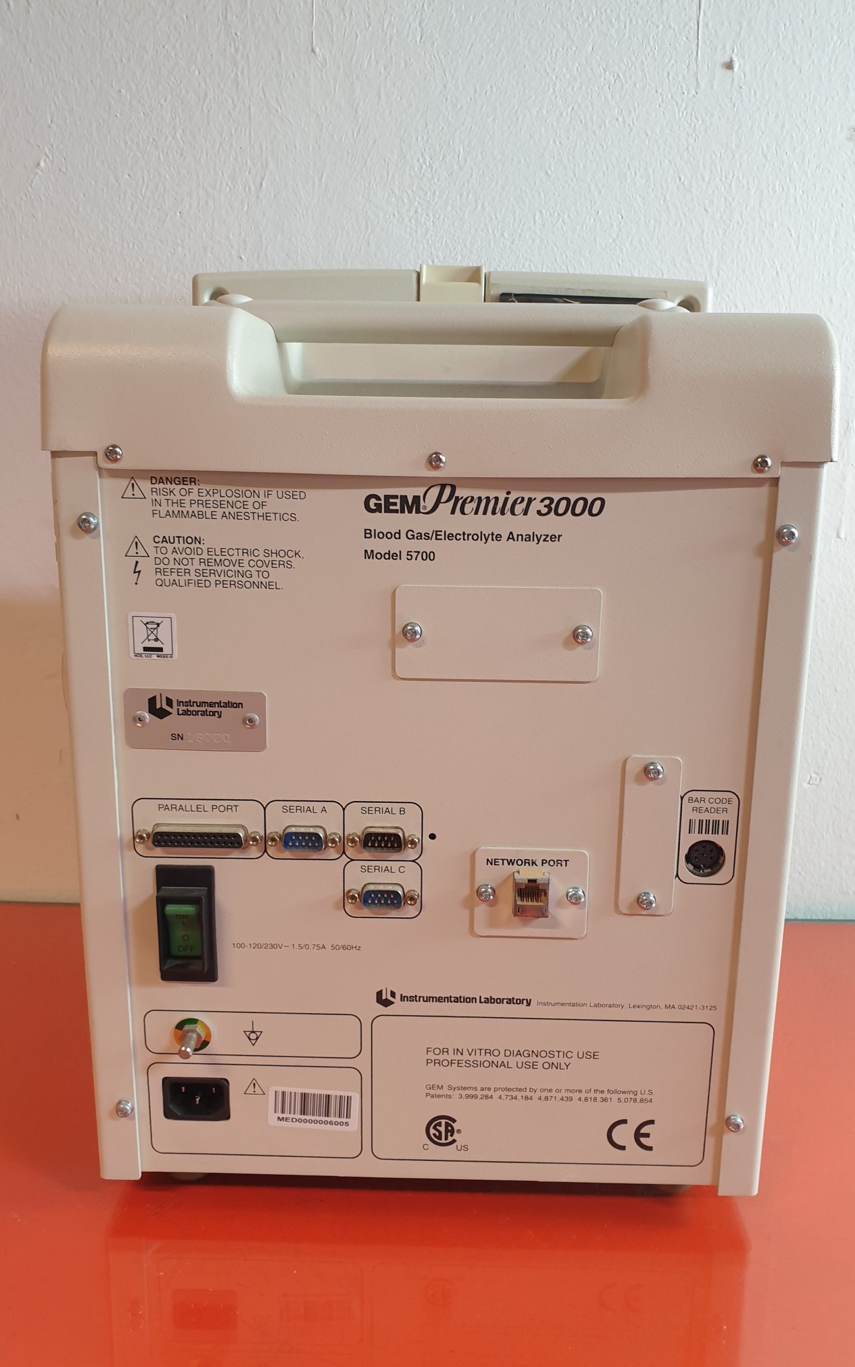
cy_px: 675
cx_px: 440
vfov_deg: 66.5
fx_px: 1044
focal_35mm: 28
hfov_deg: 44.5
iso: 160
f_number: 2.4
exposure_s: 1/50
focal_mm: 4.3
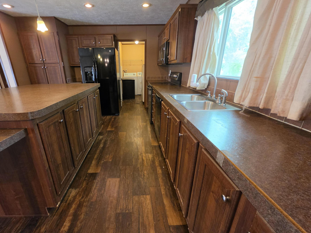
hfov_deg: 97.7
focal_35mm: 15
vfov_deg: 81.7
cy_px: 124
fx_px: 135
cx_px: 138
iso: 400
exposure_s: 1/60
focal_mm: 2.2
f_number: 1.9
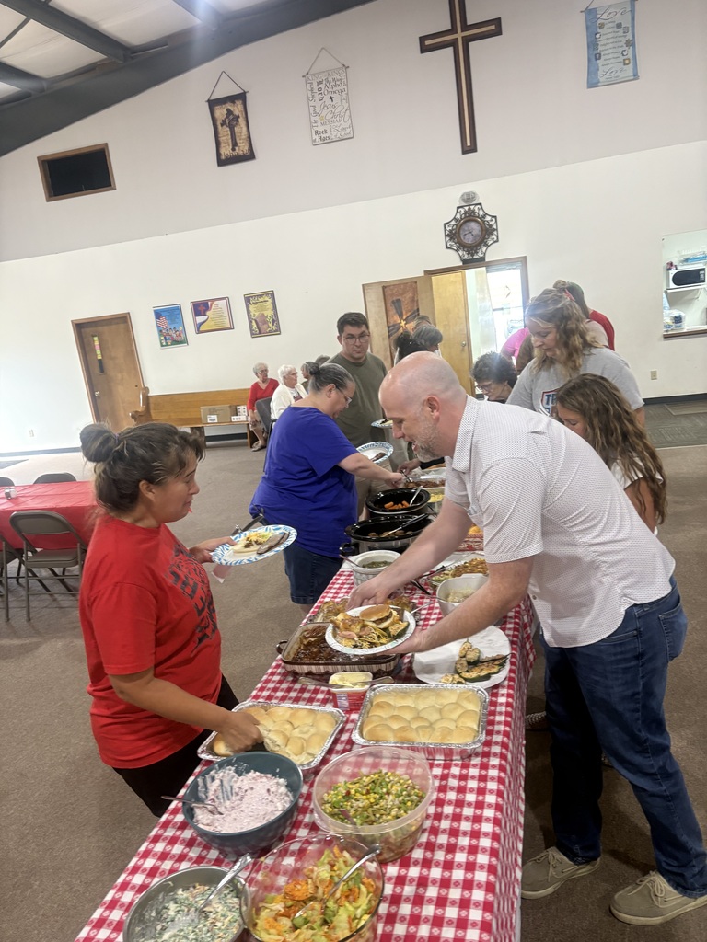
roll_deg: +4.7
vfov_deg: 67.3
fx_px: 708
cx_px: 354
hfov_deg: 53.1
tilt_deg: -7.4
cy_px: 471
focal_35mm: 26
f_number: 1.6
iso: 200
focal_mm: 5.96
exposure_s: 1/60
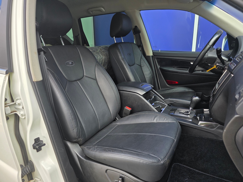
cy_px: 91
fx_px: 161
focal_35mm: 23
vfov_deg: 58.9
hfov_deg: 73.9
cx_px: 122
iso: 32
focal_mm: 6.3
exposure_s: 1/180
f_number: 1.7
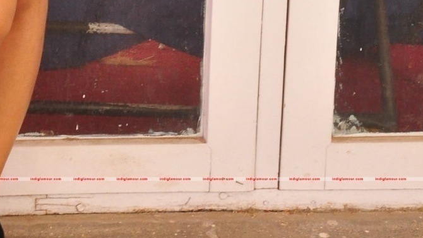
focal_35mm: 144
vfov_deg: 8.0
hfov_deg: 14.8
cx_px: 45
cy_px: -255
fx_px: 1615
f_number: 10
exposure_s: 1/125
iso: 1250
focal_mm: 34
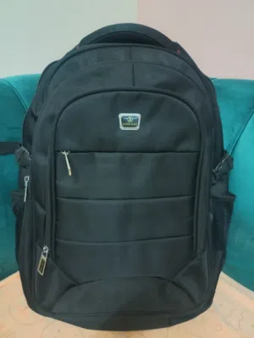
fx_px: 245
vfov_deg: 69.4
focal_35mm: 25
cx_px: 127
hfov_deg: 54.9
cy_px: 169
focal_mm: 4.6
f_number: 1.8
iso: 1000
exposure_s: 1/25
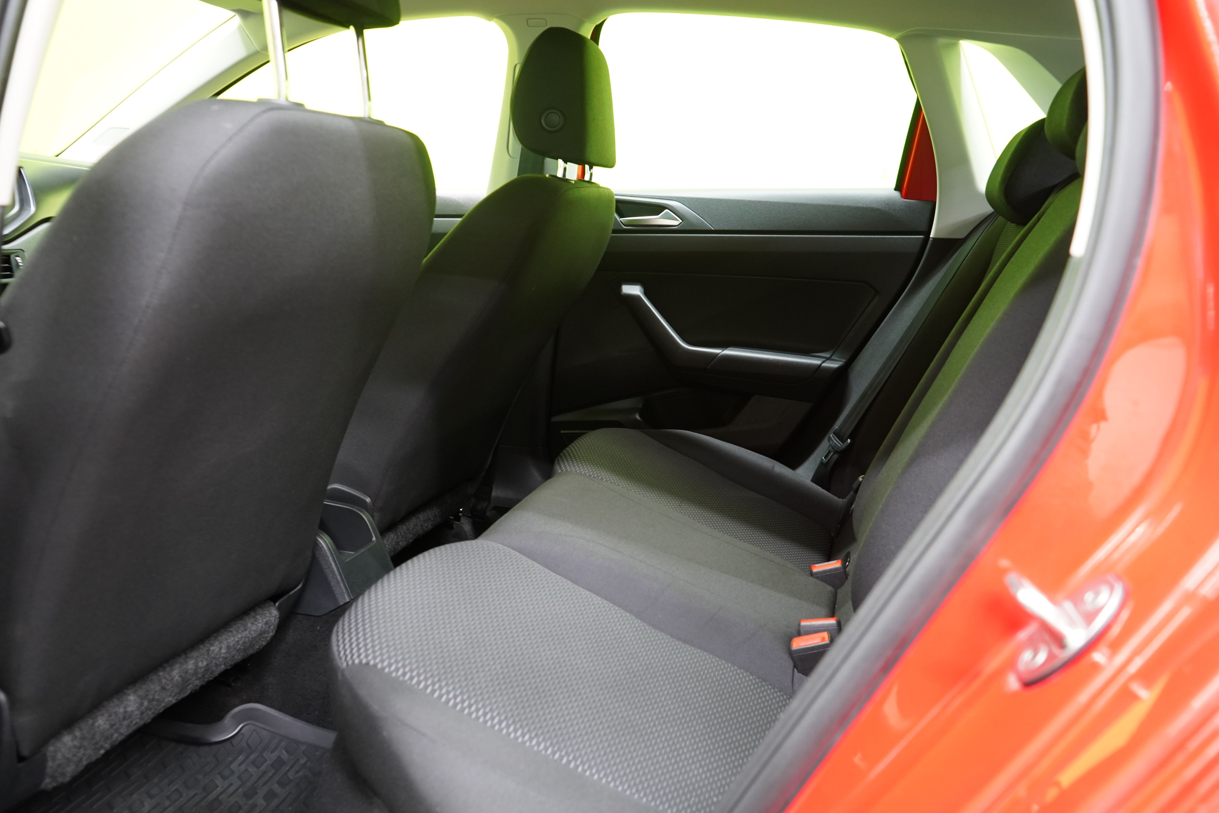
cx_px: 610
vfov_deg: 46.4
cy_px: 406
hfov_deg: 65.5
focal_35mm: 28
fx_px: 948
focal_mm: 28
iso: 2500
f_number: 5
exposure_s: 1/13
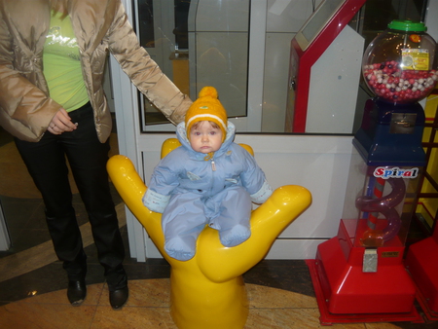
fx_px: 418
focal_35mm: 33
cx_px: 219
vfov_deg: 43.0
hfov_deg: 55.3
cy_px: 164
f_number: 2.8
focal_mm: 5.5
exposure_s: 1/30
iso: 125
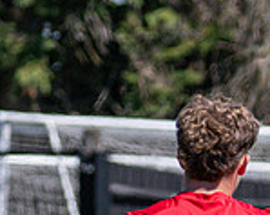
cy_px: 304
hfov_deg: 1.4
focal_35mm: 1352
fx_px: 10797
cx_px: 727
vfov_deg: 1.1
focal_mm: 160
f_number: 4
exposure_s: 1/3200
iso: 320
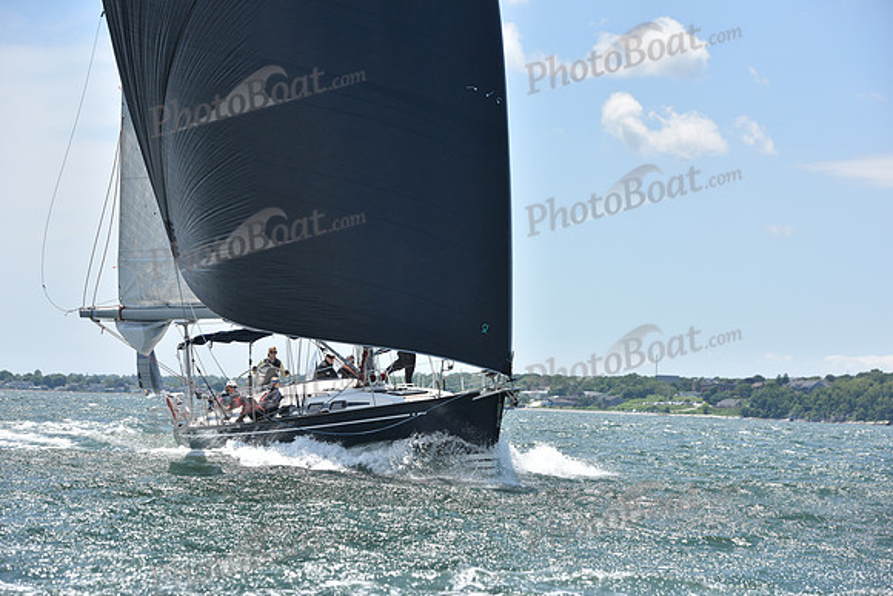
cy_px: 298
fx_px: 2729
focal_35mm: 110
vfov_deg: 12.5
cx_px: 446
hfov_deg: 18.6
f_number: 5.6
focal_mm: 110
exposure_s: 1/1250
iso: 250
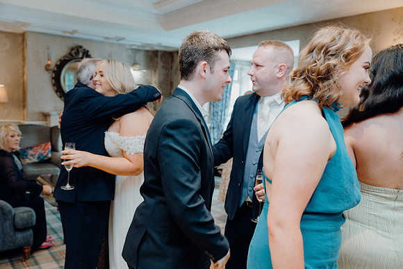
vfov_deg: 41.1
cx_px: 202
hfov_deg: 58.7
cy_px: 134
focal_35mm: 32
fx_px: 358
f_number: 3.5
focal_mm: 32
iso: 2500
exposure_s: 1/160
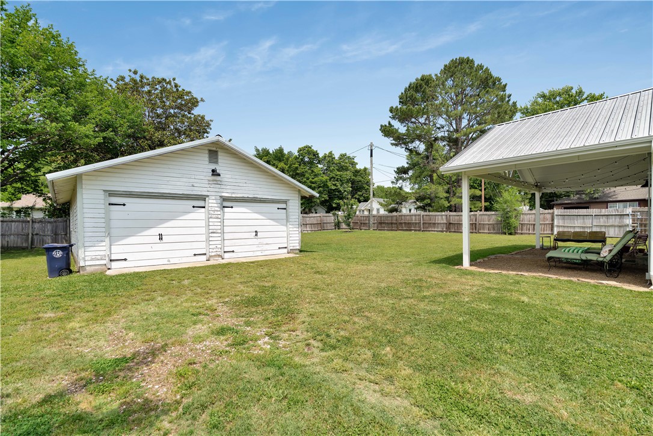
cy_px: 218
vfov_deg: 73.7
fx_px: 290
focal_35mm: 16
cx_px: 326
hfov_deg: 96.7
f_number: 5.6
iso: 100
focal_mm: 16
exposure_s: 1/125
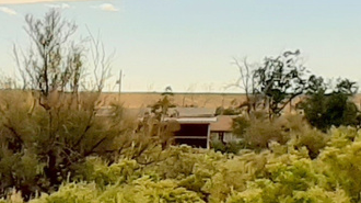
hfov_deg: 10.3
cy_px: 426
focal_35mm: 176
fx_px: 1683
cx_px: -562
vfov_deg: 6.6
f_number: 1.7
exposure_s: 1/2639
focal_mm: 3.93
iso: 40
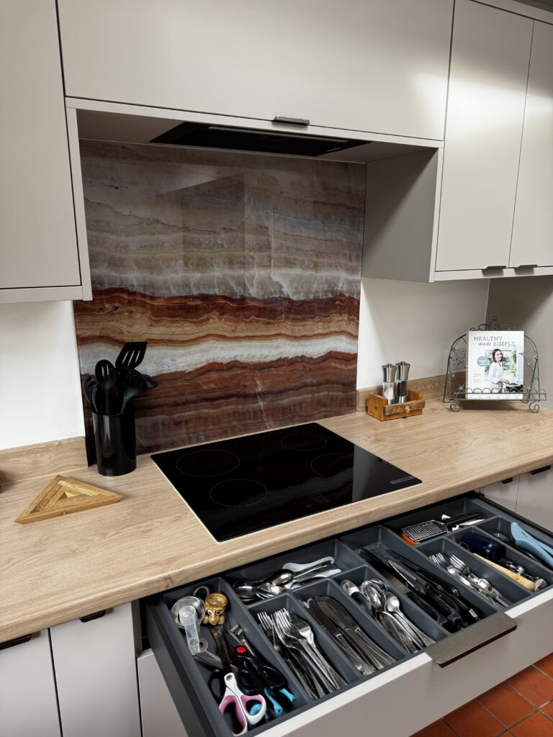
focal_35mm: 24
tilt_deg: -13.2
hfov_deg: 56.8
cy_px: 368
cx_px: 276
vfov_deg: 71.6
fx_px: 511
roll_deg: +0.1
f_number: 1.78
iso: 64
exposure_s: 1/121
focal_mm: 6.76
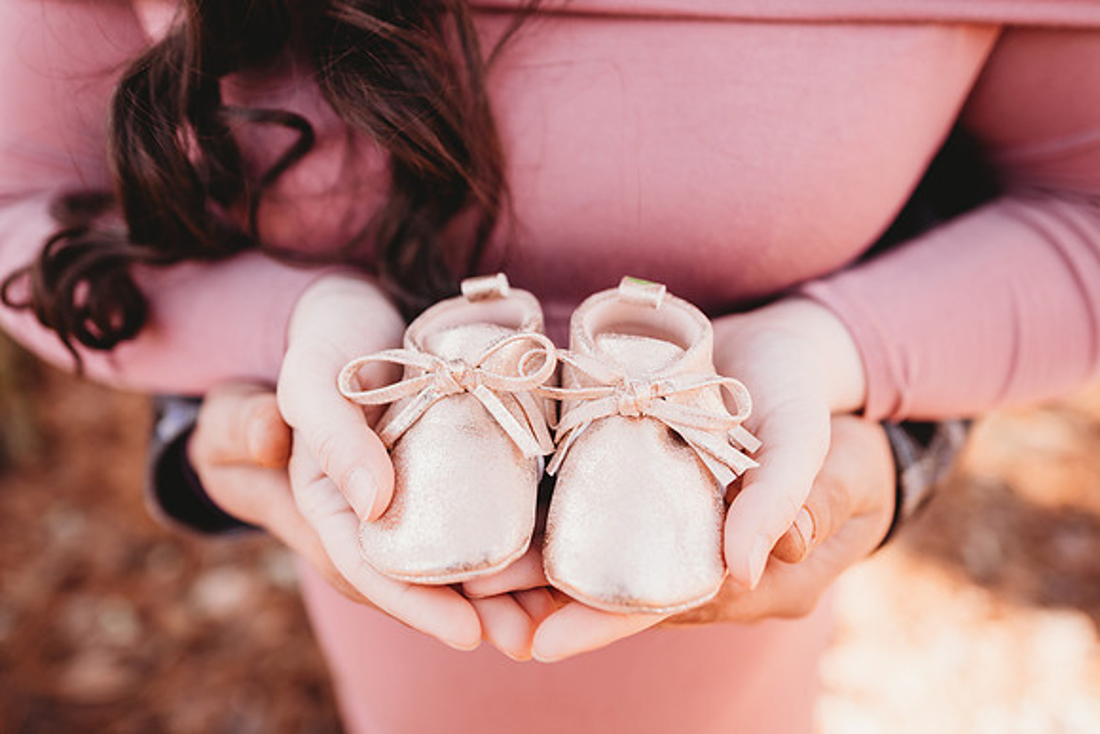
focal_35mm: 24
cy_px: 367
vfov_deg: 53.2
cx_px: 550
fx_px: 733
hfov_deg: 73.7
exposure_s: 1/160
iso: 100
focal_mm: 24
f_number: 2.2
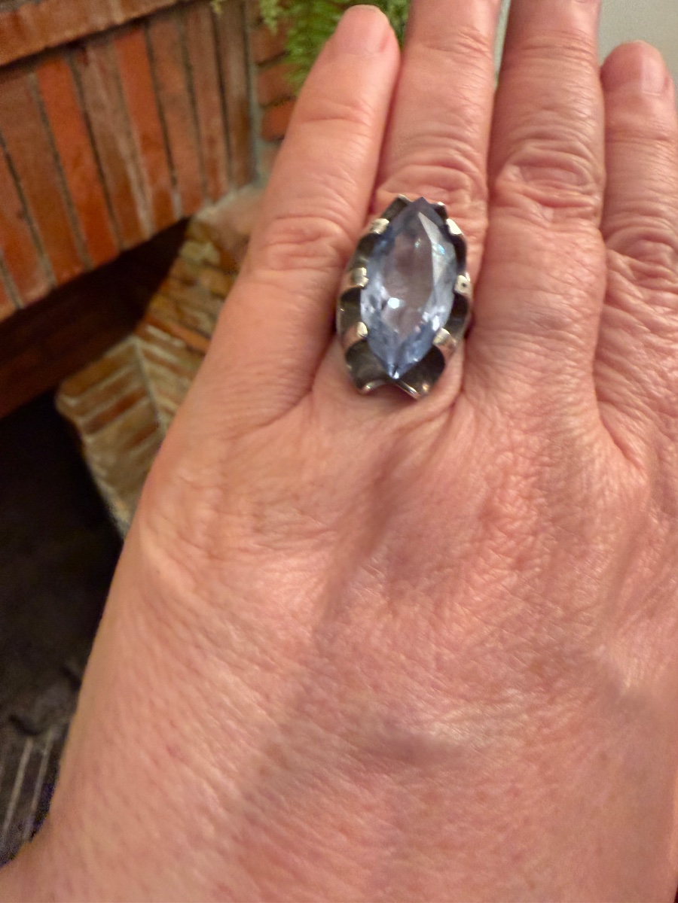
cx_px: 339
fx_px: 679
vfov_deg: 67.3
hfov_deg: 53.1
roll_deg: +3.7
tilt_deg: -42.3
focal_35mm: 26
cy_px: 452
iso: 500
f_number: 2.2
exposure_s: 1/50
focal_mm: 2.22
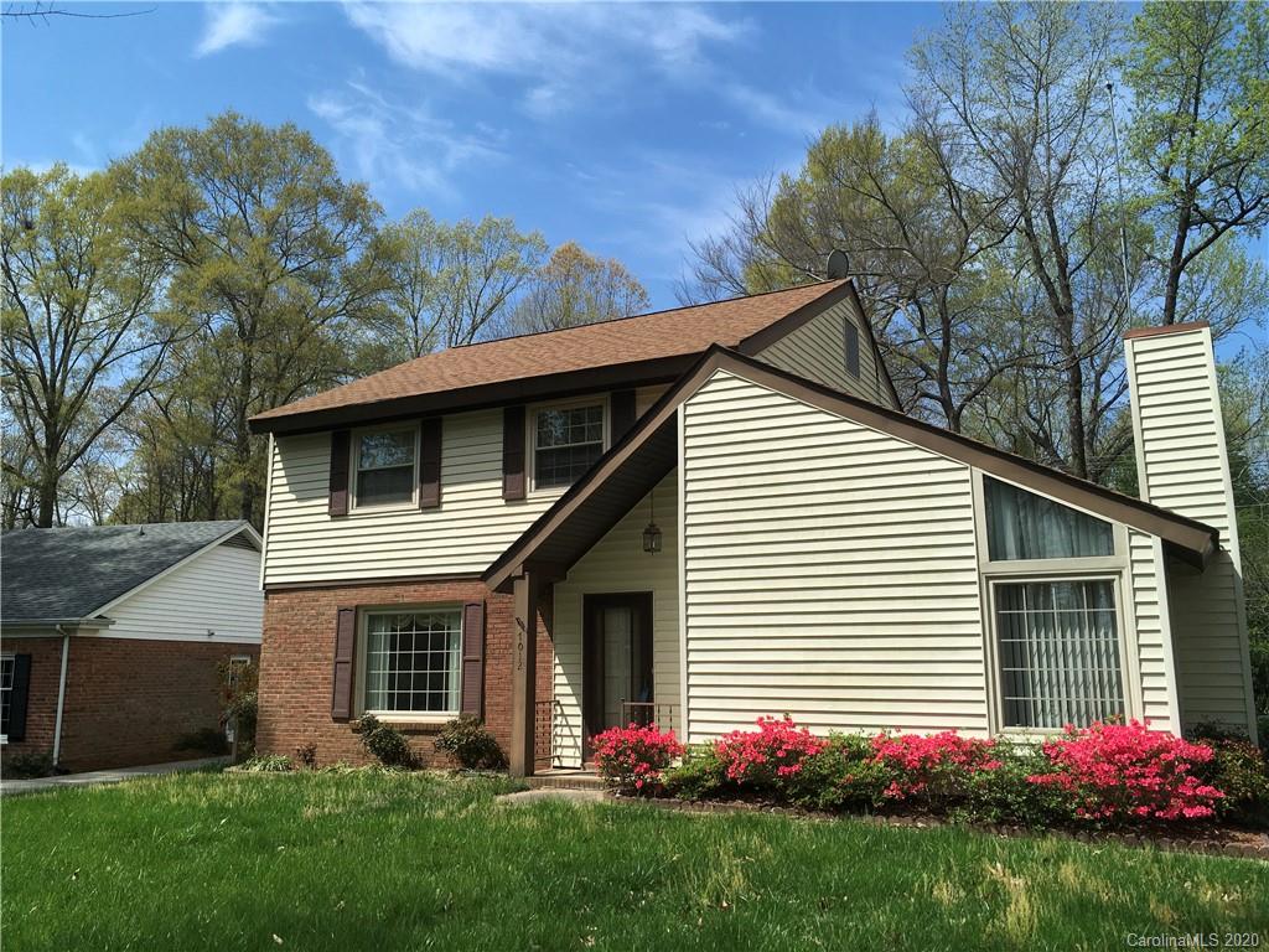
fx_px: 1063
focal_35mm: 29
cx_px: 634
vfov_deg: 48.2
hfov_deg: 61.7
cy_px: 476
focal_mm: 4.15
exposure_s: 1/2137
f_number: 2.2
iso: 25
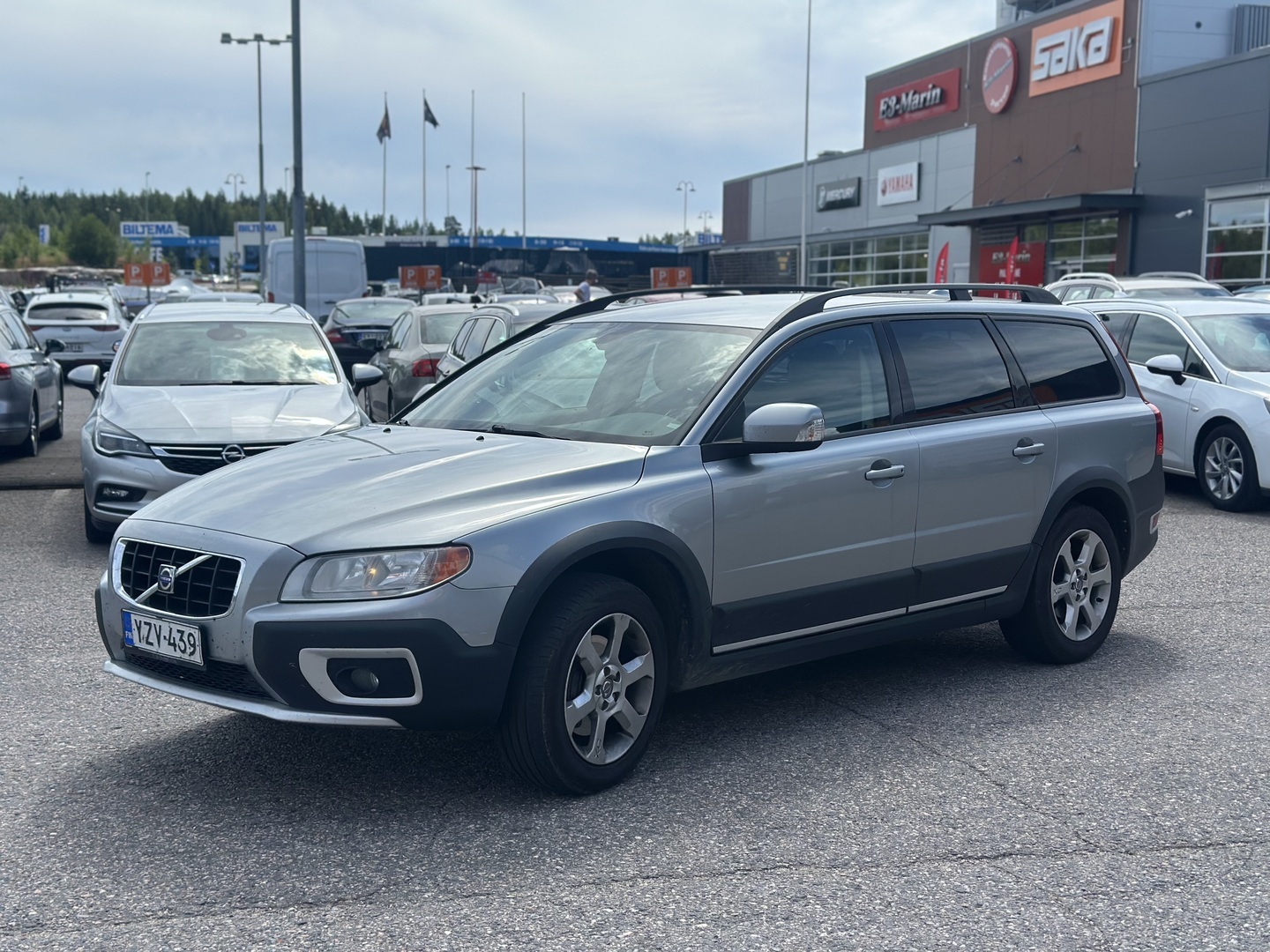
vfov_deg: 30.3
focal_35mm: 48
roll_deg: -1.0
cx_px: 635
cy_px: 476
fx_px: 1761
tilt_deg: -4.8
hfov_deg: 39.7
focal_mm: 6.86
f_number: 1.78
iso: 80
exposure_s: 1/6211
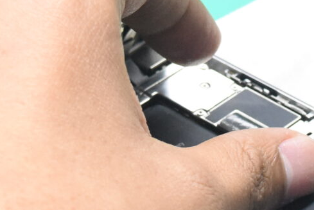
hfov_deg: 7.5
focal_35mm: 275
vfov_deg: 5.0
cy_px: -40
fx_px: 2395
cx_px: 304
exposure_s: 1/100
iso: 2000
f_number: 5.6
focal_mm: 35
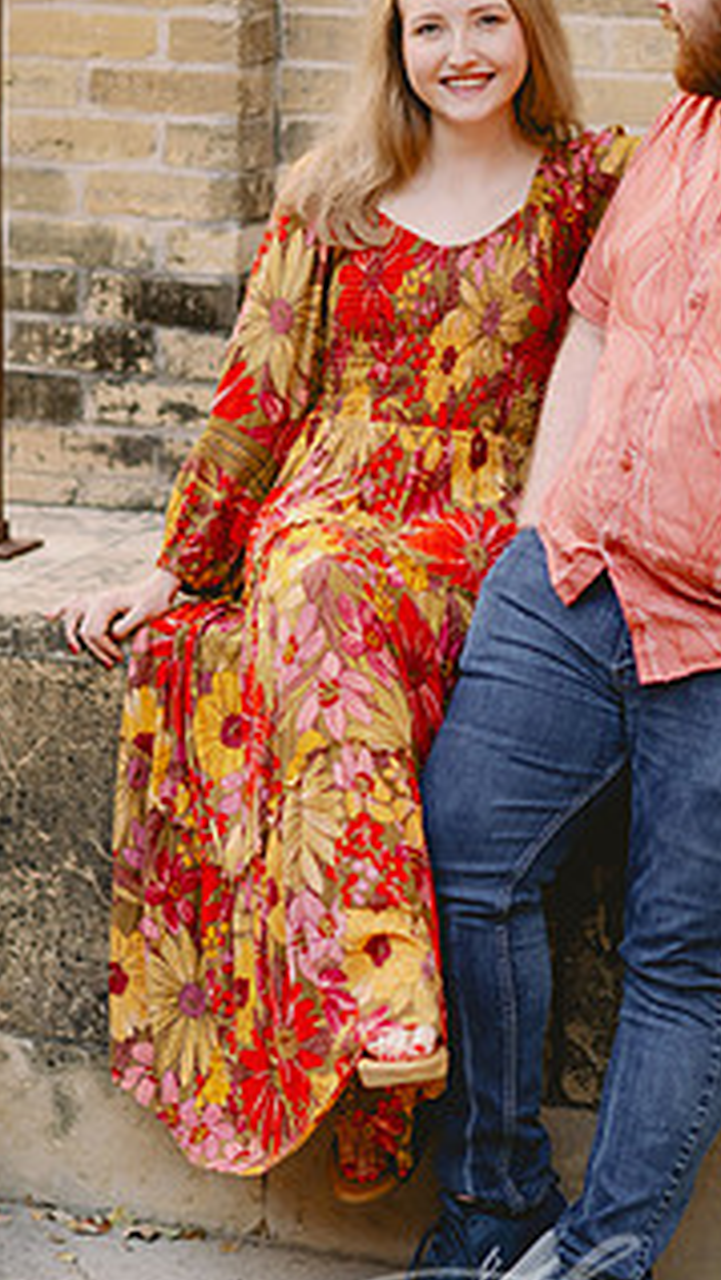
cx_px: 520
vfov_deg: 17.0
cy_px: 612
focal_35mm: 126
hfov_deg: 9.6
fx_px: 4280
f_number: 2
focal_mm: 85
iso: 800
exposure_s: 1/500
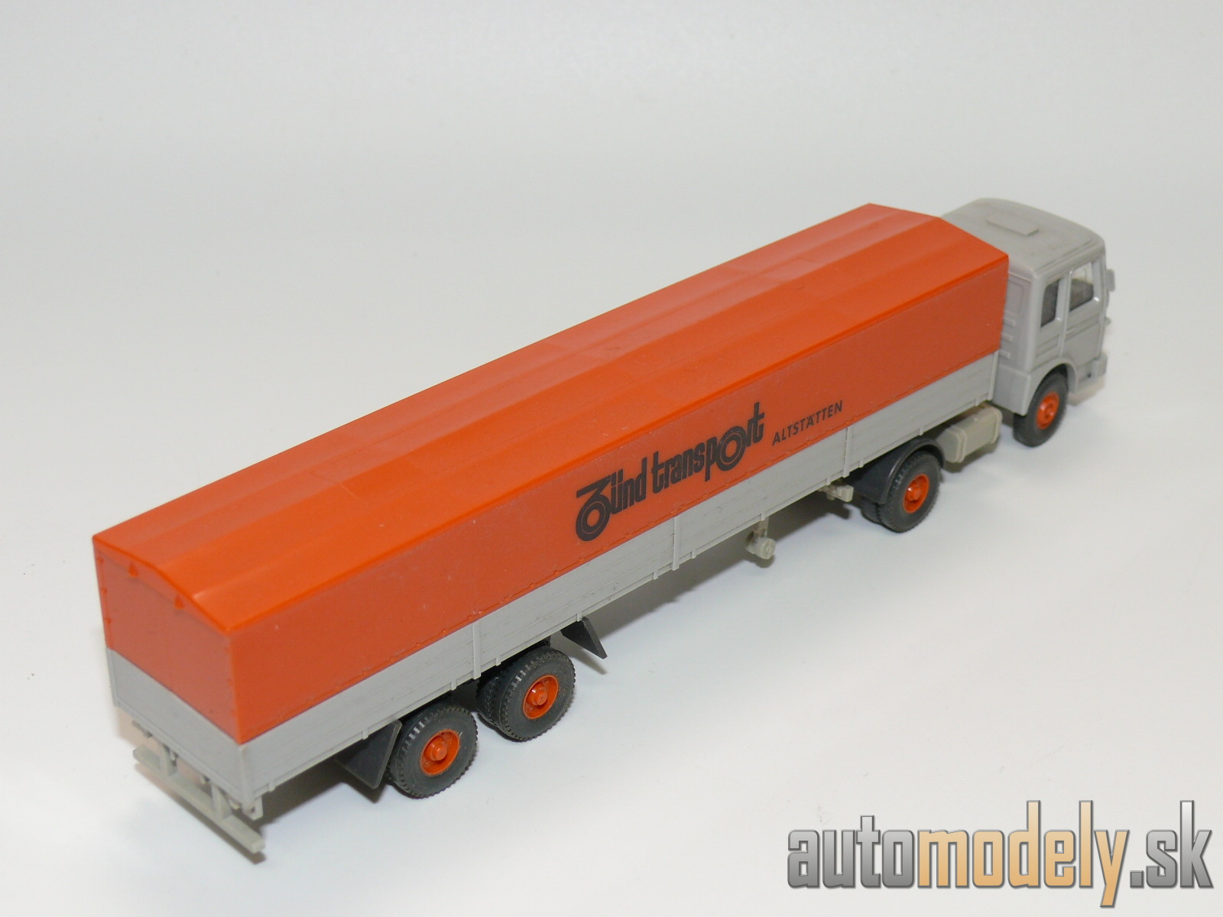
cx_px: 612
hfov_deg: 31.7
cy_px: 458
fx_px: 2155
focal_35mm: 61
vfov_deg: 24.0
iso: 100
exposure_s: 1/30
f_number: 4
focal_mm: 10.2
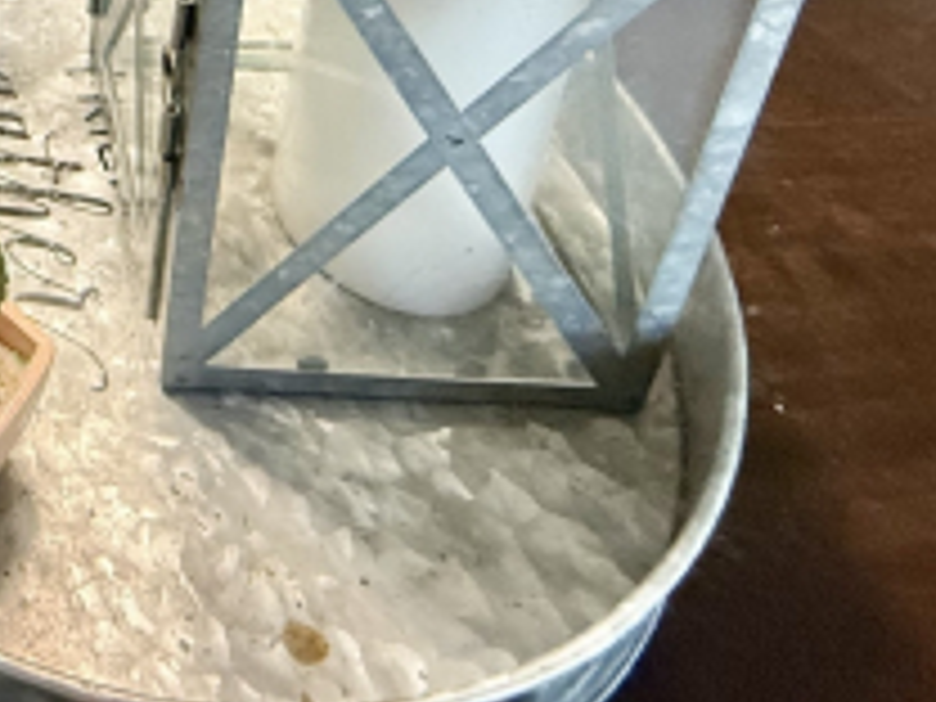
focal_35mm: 45
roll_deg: +1.1
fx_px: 1217
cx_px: -227
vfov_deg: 24.3
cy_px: -378
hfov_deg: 33.1
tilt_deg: -23.1
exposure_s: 1/60
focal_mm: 2.22
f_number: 2.2
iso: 400
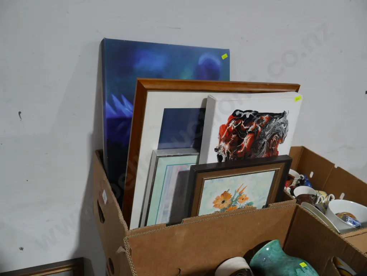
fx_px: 297
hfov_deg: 63.4
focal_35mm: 28
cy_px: 138
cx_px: 184
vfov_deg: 49.7
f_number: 5.6
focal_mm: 14
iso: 1250
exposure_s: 1/60
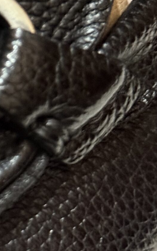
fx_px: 1068
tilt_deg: -35.6
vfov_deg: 13.1
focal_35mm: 156
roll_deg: +8.5
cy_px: -36
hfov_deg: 8.3
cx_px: -35
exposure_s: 1/25
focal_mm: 6.76
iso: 640
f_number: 1.78
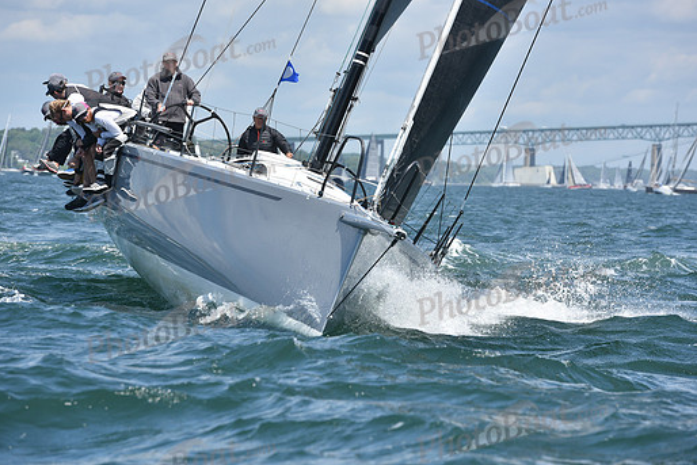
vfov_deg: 6.8
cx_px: 347
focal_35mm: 203
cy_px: 239
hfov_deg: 10.1
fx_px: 3931
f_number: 6.3
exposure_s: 1/1250
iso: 250
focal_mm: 180
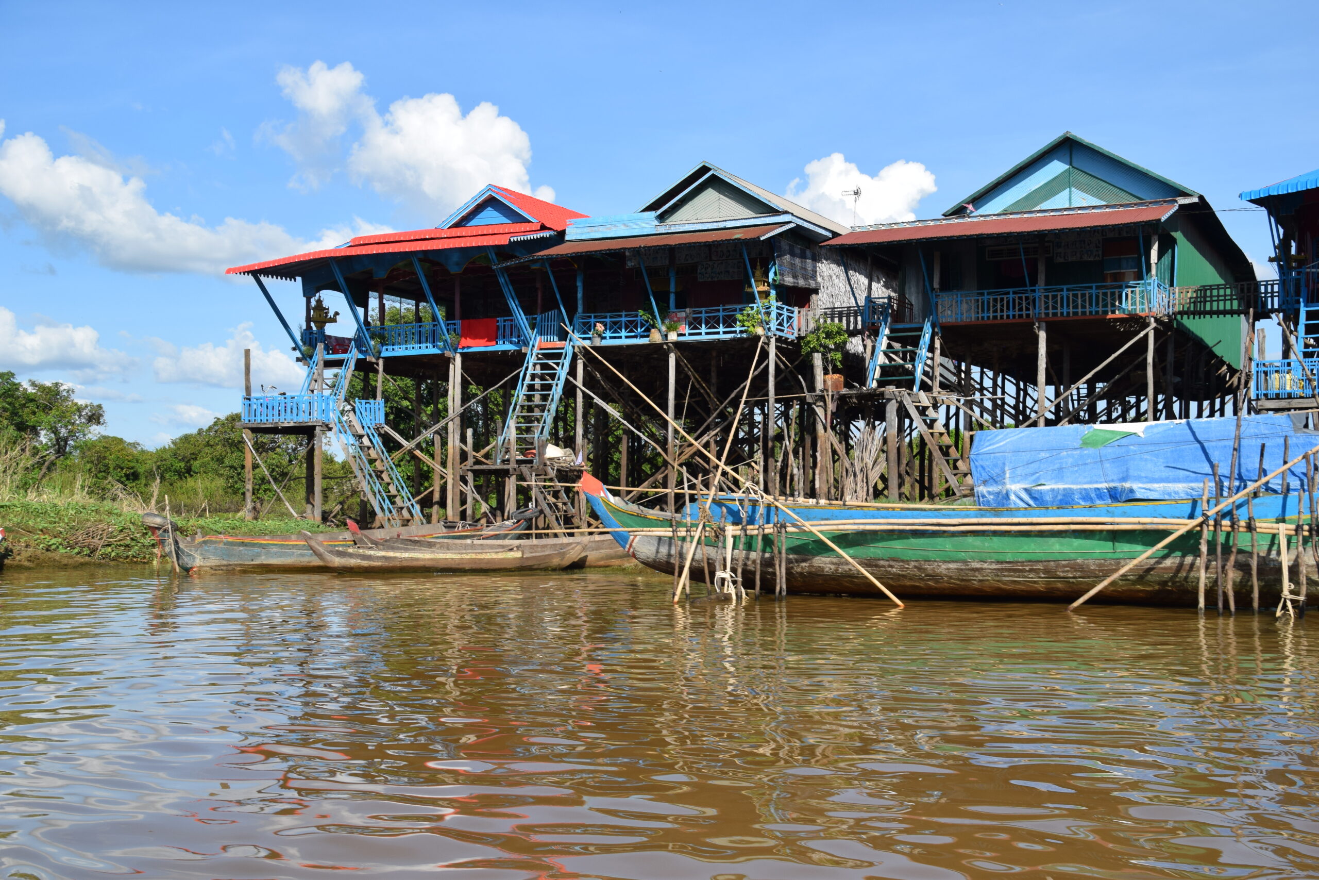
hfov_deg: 47.9
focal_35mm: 40
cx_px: 660
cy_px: 440
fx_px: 1484
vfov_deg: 33.0
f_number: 10
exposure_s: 1/400
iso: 200
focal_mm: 27
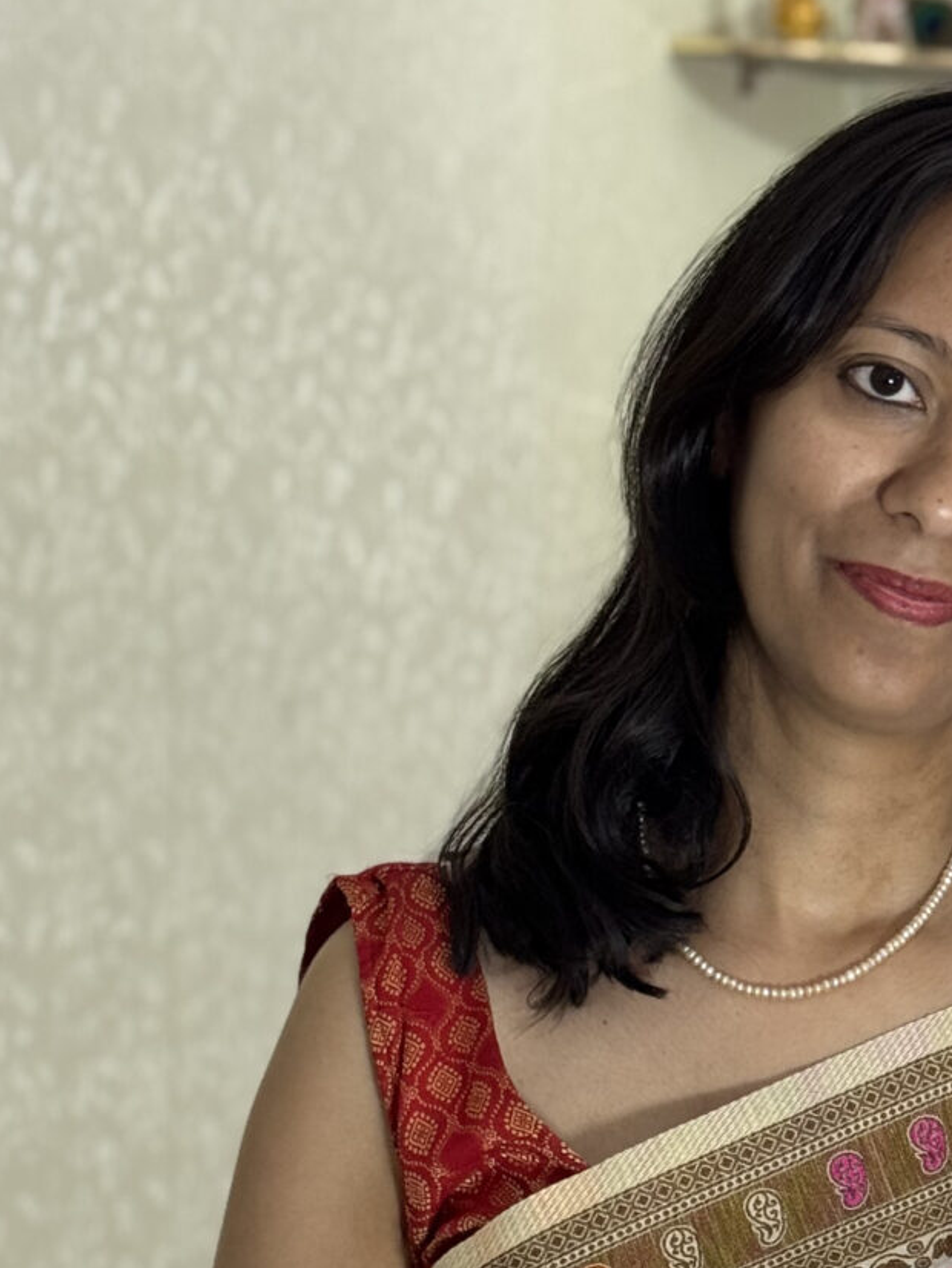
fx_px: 4361
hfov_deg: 12.4
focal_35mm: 119
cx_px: 771
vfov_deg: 16.2
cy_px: 1285
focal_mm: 6.76
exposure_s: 1/50
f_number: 1.78
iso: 160
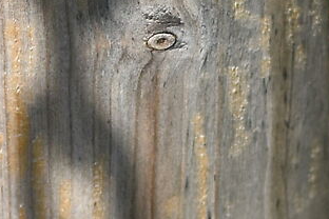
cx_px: 37
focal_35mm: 982
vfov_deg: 1.4
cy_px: -57
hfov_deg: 2.1
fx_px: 8972
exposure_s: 1/4000
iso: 125
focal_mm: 85
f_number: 2
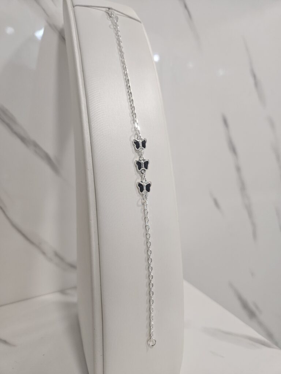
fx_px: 249
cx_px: 140
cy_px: 187
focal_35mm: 23
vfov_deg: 73.9
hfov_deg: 58.9
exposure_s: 1/100
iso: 125
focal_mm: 5.4
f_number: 1.8
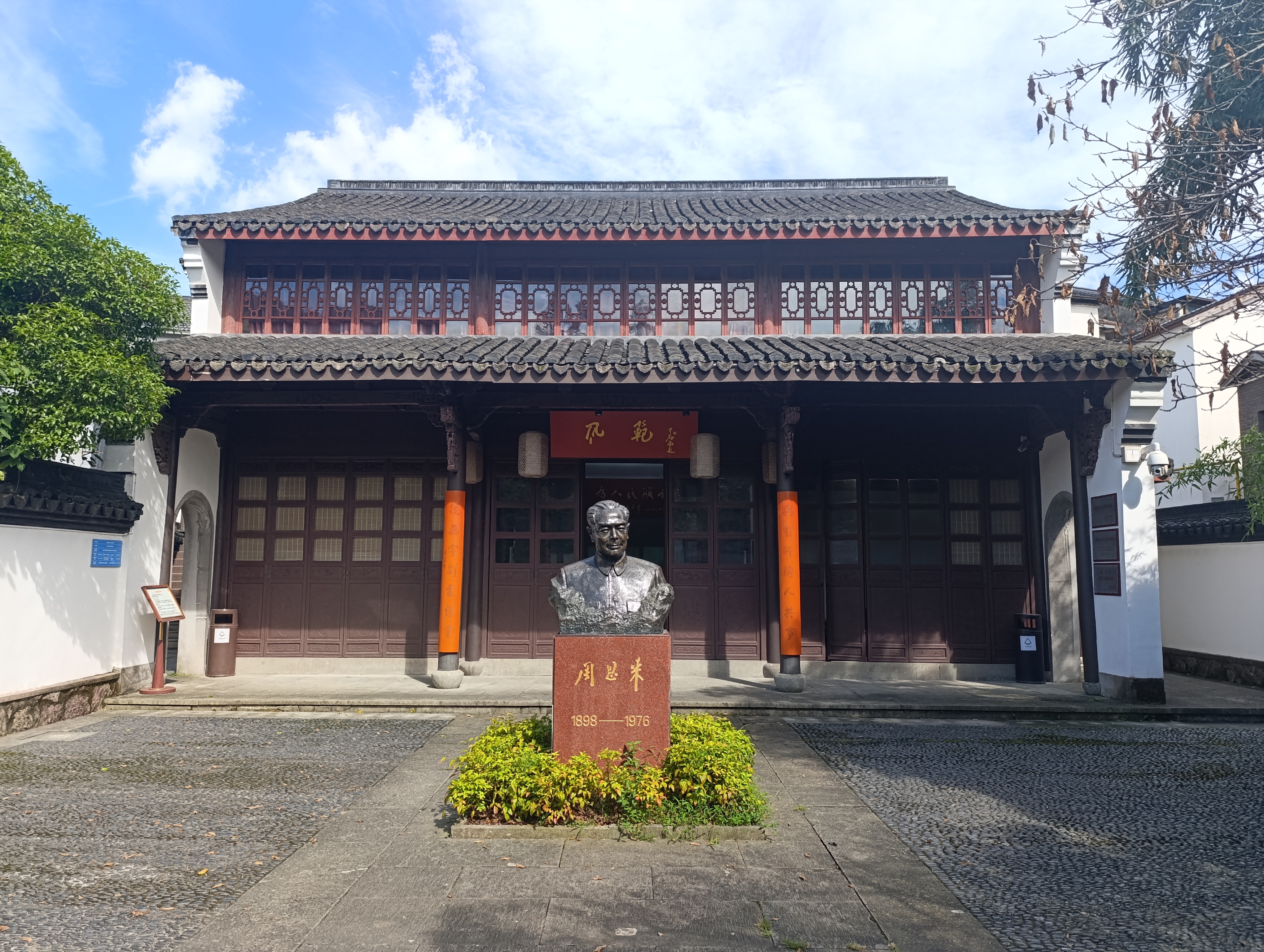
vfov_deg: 59.0
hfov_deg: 73.8
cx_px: 632
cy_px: 476
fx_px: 841
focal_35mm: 23
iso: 50
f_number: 1.6
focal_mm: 6.14
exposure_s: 1/260
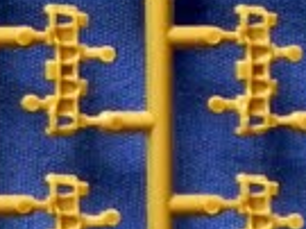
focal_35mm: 500
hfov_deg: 3.9
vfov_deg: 3.0
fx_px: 4416
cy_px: -32
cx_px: -204
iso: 400
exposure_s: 1/10.4
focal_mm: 11.8
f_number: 3.5
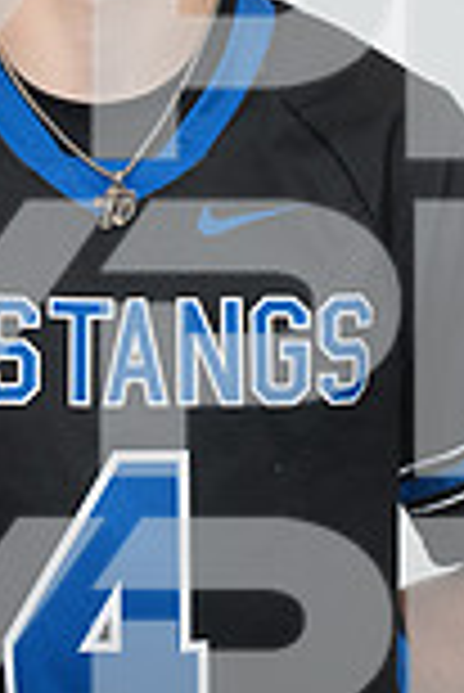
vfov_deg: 14.6
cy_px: 342
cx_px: 50
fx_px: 2700
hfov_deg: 9.8
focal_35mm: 140
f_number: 8
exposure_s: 1/250
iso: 250
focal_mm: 48
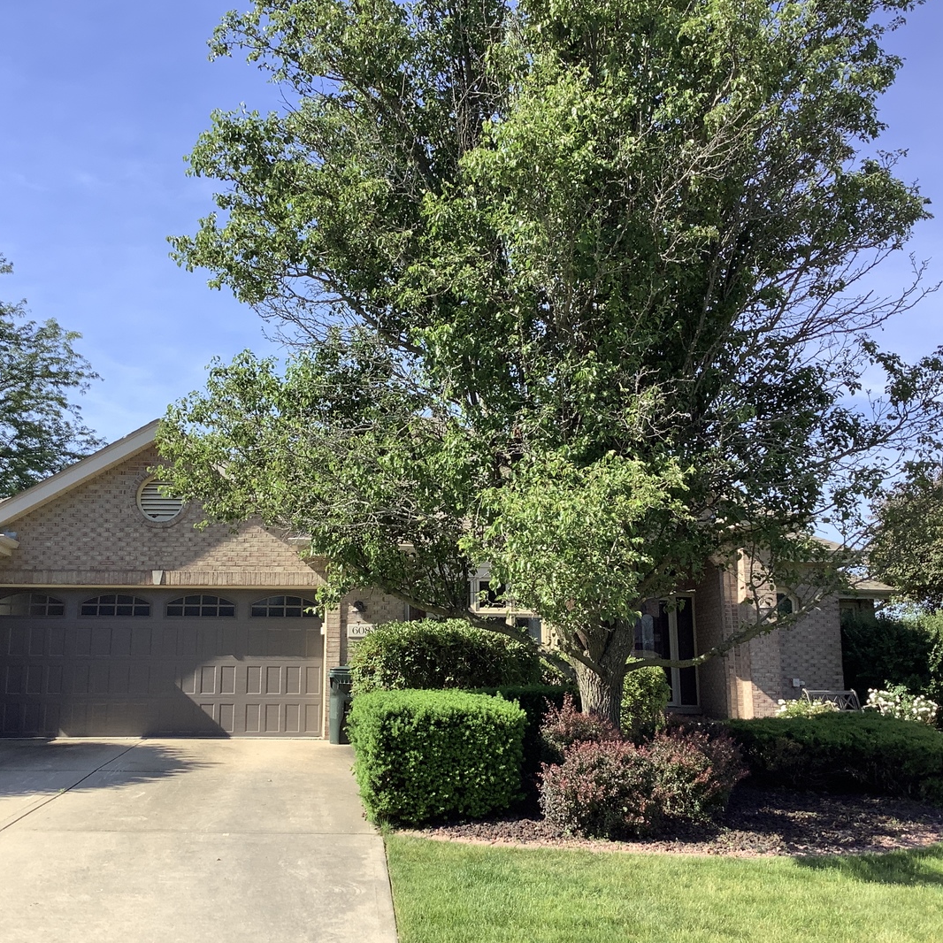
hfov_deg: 44.8
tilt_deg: +6.6
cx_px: 402
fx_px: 1140
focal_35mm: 37
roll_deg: -1.1
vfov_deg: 44.9
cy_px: 472
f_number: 2.4
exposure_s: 1/691
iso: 25
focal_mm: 3.3
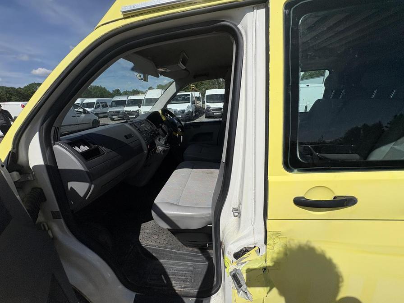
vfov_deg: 85.7
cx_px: 202
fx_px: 163
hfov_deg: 102.1
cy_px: 152
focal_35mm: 14
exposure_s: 1/4630
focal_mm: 2.22
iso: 50
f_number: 2.2
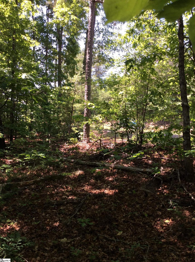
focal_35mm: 32
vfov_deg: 56.9
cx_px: 98
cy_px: 131
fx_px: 241
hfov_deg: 44.0
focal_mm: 3.3
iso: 32
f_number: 2.4
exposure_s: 1/177
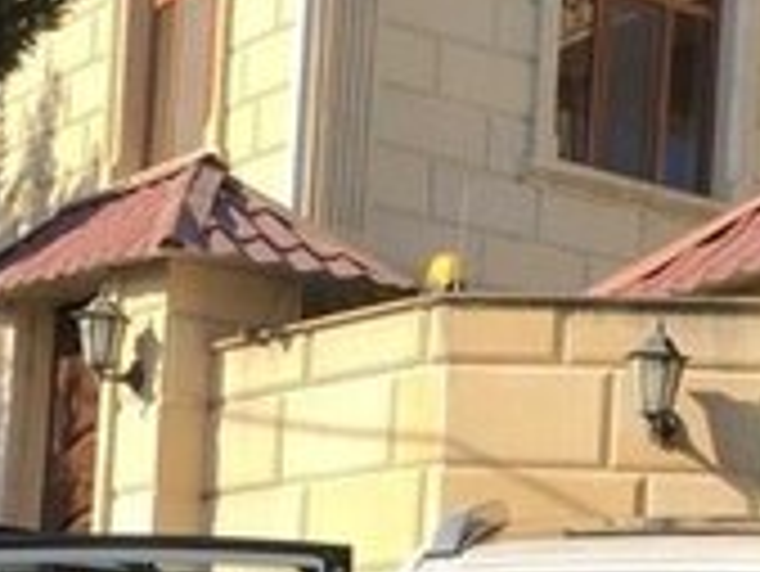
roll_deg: -4.1
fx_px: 2483
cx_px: 639
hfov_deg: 17.2
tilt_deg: +0.7
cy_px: 781
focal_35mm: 113
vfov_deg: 12.6
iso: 32
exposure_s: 1/1068
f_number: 2.2
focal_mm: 4.15
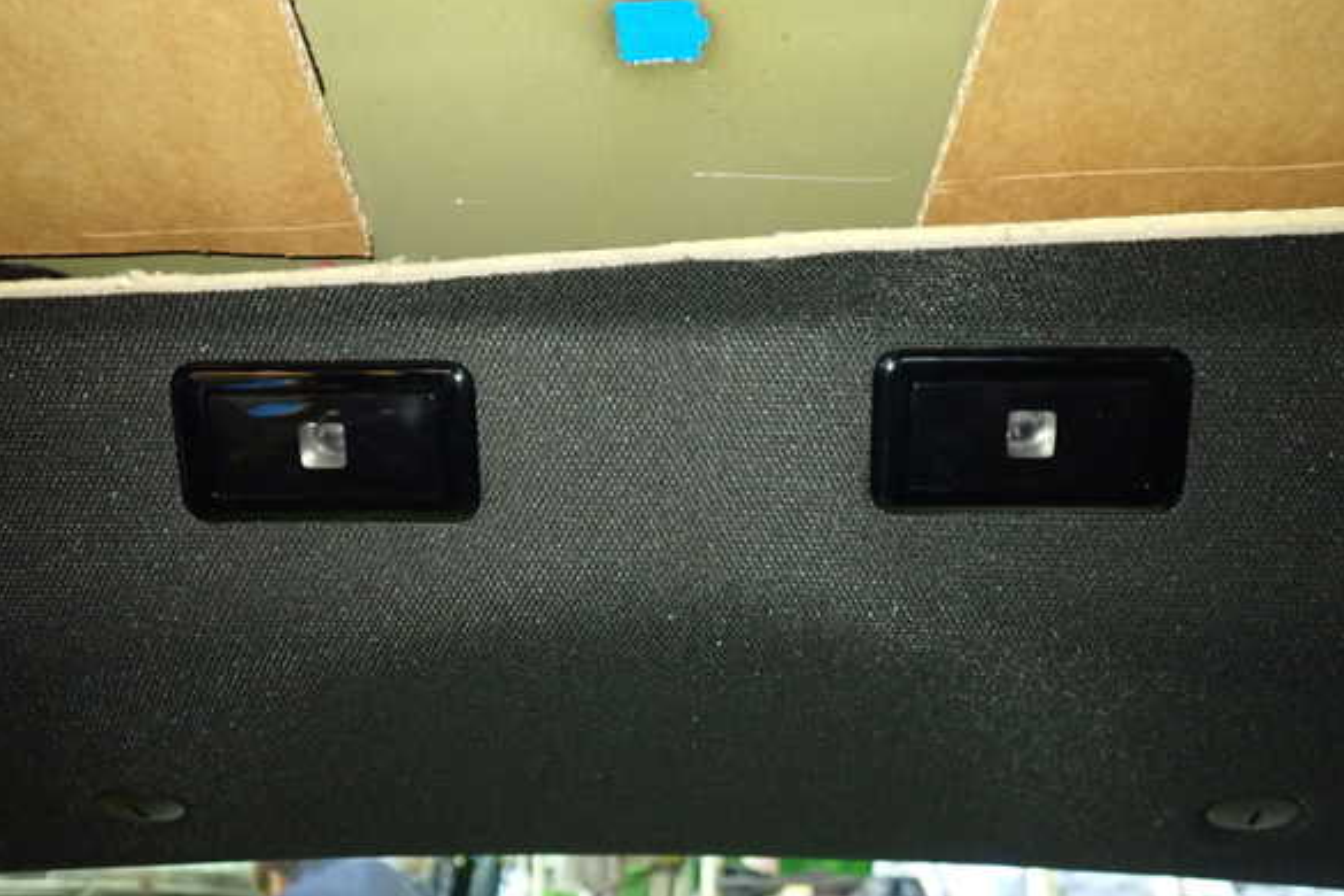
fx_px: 1195
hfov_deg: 58.7
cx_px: 680
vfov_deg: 41.1
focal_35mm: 32
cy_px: 457
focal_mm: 5.4
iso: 800
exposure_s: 1/25
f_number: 2.3
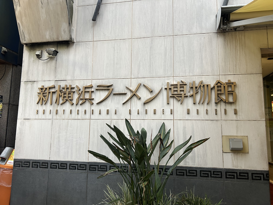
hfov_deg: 67.3
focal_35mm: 26
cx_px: 136
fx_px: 205
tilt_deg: +7.8
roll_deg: -0.8
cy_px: 102
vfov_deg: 53.1
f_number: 1.5
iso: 160
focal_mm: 5.7
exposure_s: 1/50
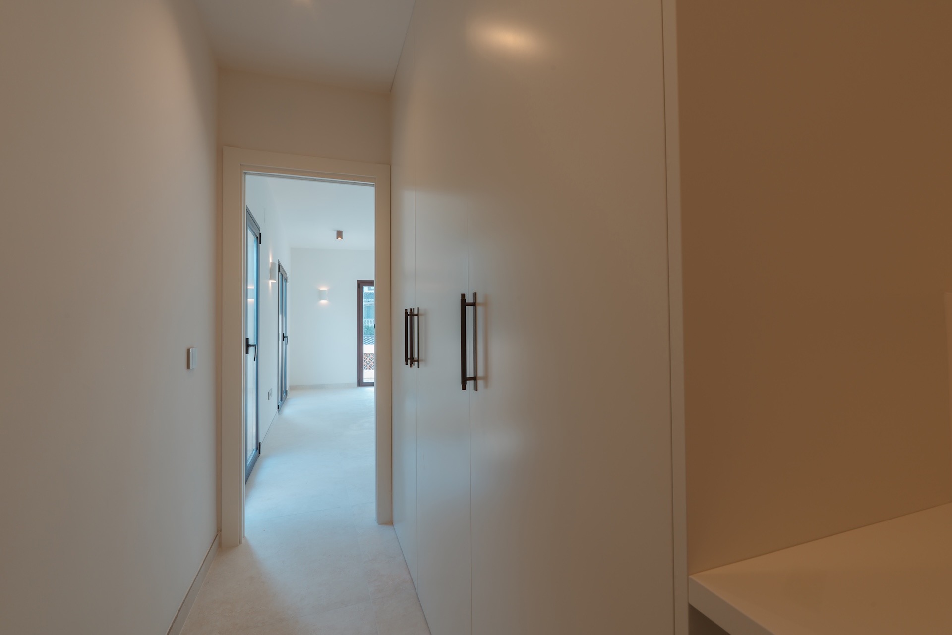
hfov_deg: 95.0
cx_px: 476
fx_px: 436
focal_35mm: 16
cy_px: 318
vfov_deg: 72.1
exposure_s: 1/4
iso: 80
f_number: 14
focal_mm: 16.5
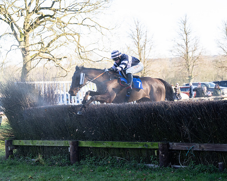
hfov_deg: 19.9
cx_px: 76
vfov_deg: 16.0
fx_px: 645
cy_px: 81
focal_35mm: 96
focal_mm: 74
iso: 800
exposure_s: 1/1600
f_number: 2.8
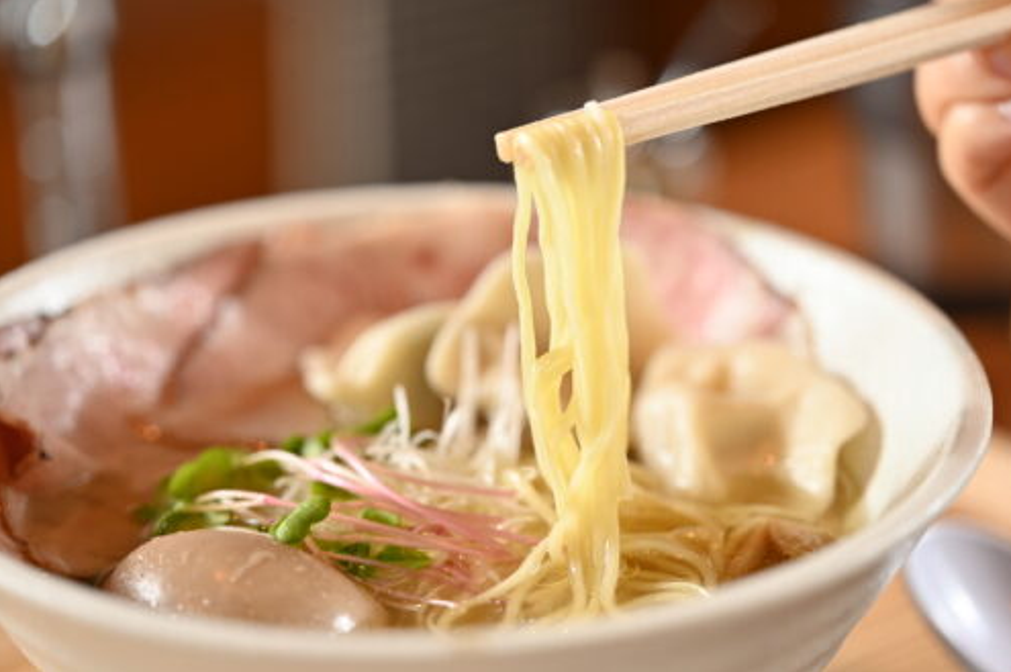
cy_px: 336
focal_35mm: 91
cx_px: 507
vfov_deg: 15.0
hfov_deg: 22.4
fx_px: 2553
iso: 200
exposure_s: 1/100
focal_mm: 90
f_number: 3.3
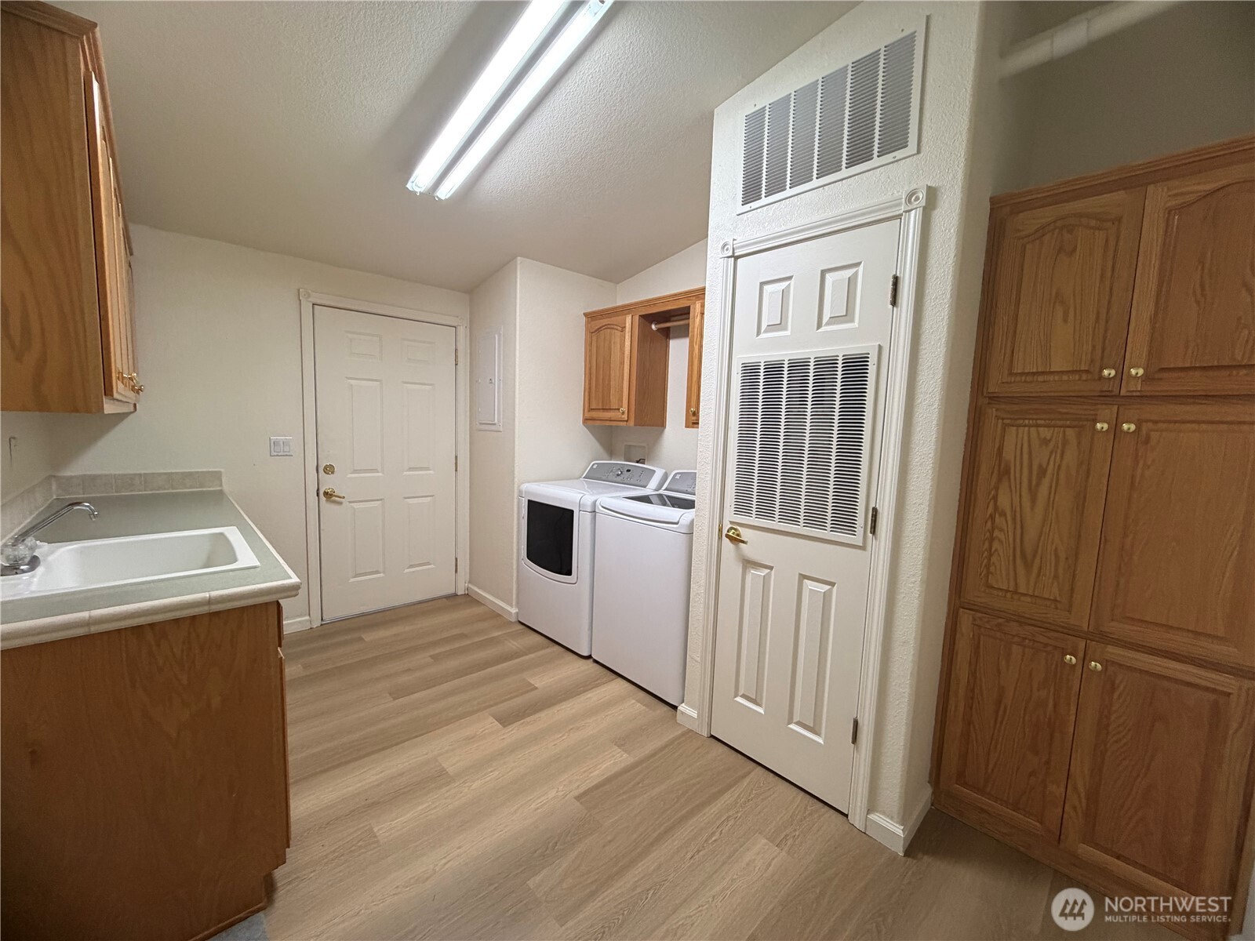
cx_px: 628
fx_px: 508
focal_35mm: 14
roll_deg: -2.3
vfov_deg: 85.7
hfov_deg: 102.1
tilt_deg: -4.9
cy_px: 470
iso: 250
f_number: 2.2
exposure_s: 1/60
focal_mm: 2.22
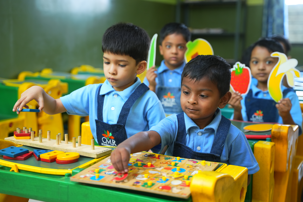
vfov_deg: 24.6
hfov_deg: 36.2
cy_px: 101
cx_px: 152
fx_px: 464
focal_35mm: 55
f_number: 2.8
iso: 1250
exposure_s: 1/160
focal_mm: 55.1
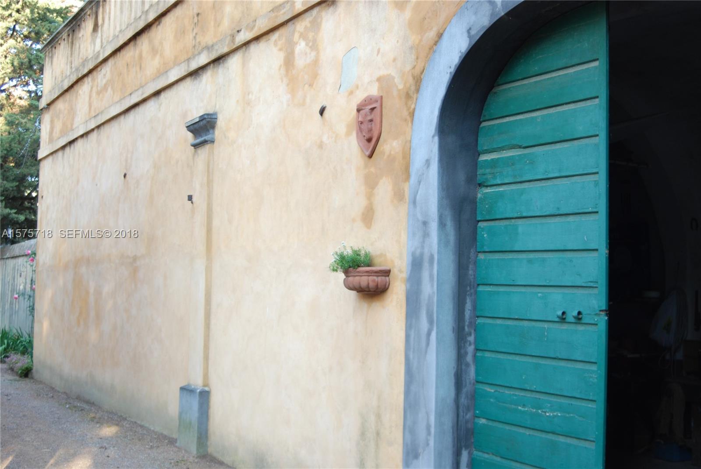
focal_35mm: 42
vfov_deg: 32.0
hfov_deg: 46.4
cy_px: 234
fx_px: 819
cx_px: 350
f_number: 4
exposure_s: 1/60
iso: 200
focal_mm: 28
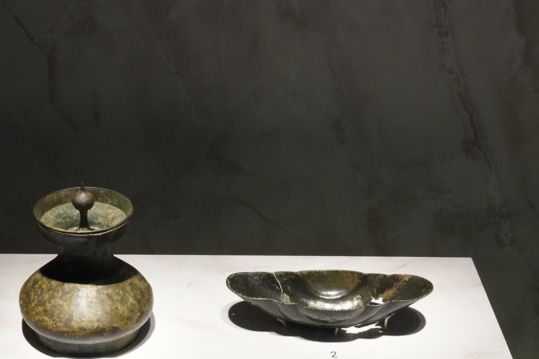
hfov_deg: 26.6
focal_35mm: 76
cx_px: 218
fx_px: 1138
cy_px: 316
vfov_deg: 17.7
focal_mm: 40
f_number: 18
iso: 6400
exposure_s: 1/100
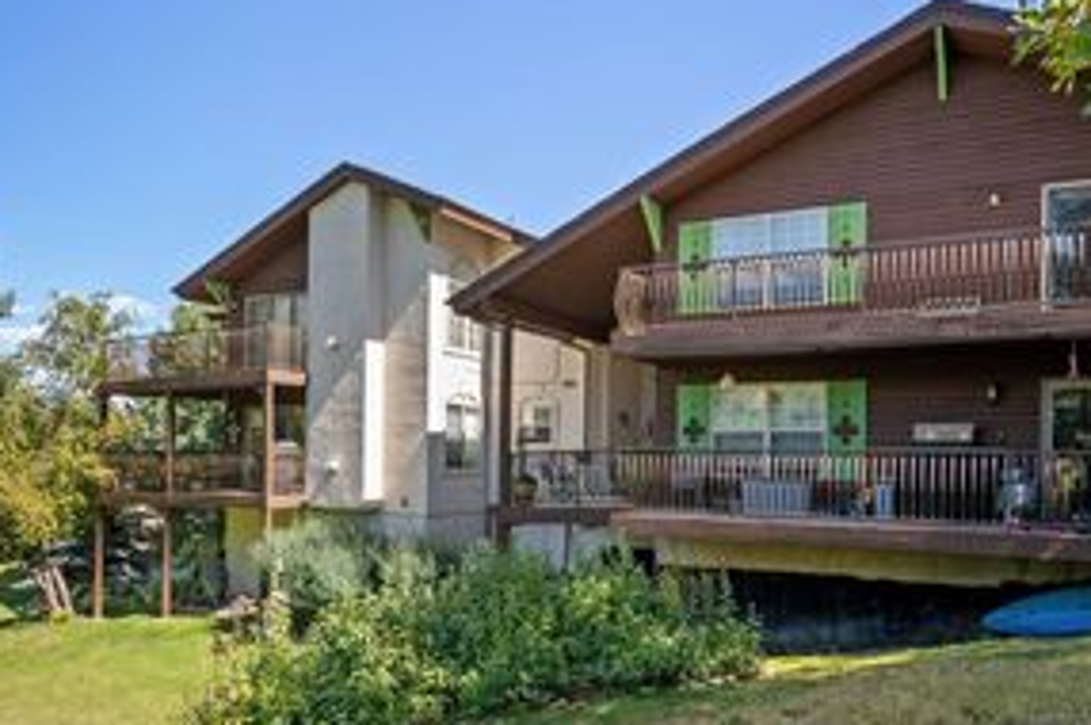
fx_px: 848
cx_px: 549
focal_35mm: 28
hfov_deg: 65.5
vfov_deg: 45.9
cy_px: 452
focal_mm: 16
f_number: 8
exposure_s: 1/160
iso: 320
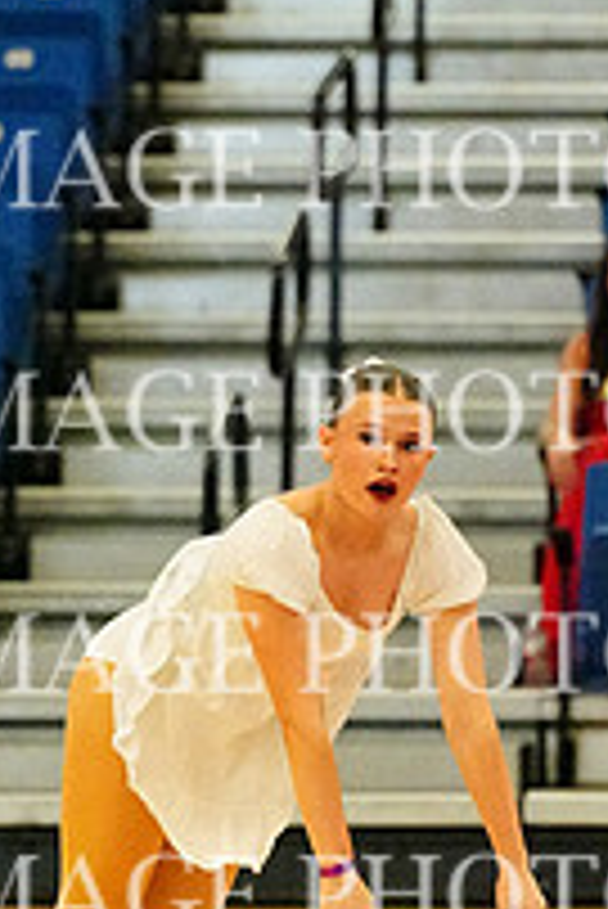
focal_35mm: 431
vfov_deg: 4.8
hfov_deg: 3.2
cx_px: 268
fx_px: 10899
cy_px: 774
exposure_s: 1/2000
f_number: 2.8
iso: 25600
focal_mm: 150
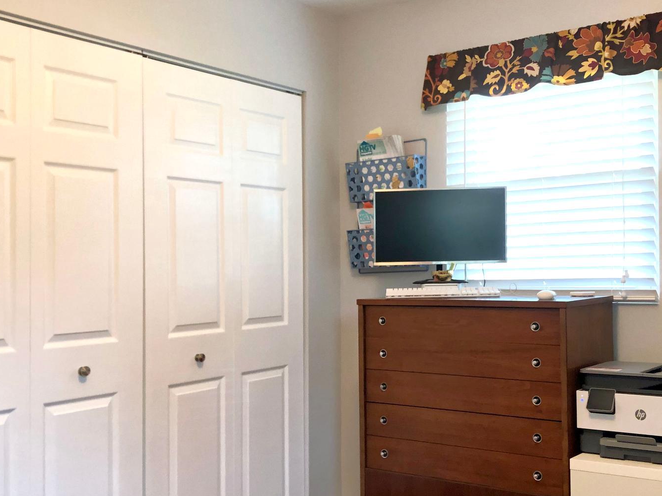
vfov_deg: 33.5
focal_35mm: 43
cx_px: 368
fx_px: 822
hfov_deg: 43.8
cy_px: 286
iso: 500
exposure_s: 1/30
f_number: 1.8
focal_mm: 3.99
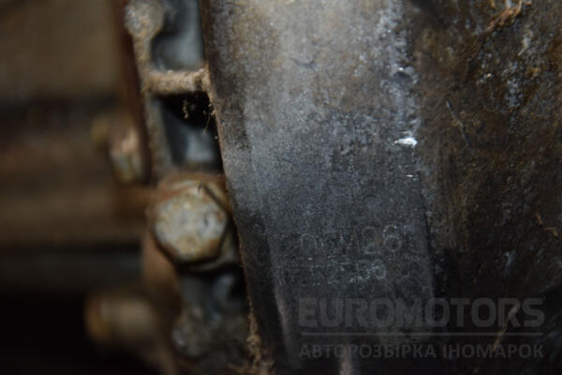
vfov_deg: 8.7
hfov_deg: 13.0
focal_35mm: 158
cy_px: 188
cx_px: 281
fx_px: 2459
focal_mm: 105
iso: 800
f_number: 5.6
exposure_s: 1/60
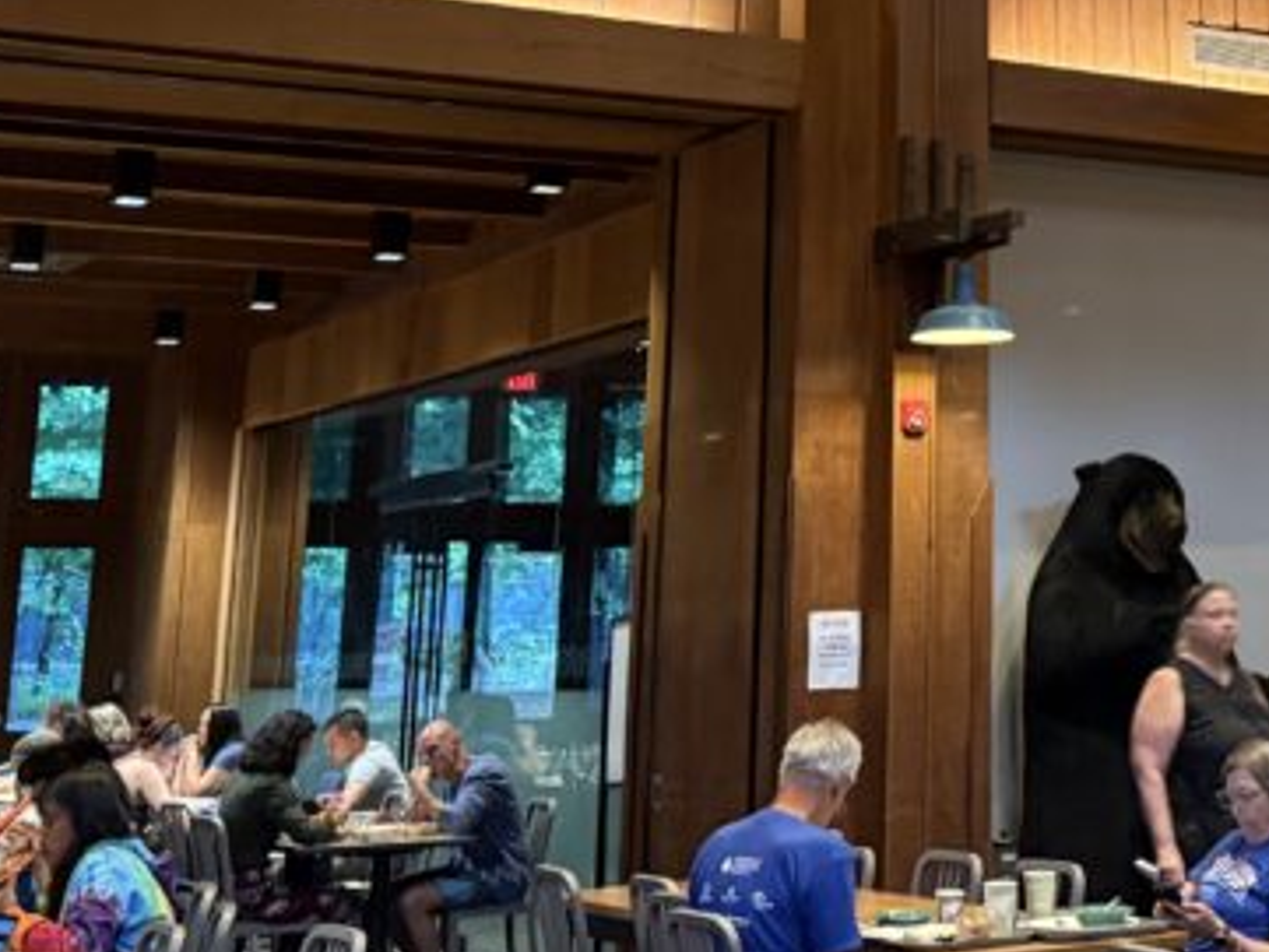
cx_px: 1157
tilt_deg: +17.8
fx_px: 2494
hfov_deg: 27.5
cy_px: -74
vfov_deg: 20.7
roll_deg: +0.8
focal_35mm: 68
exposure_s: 1/30
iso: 800
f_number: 1.78
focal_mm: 6.76
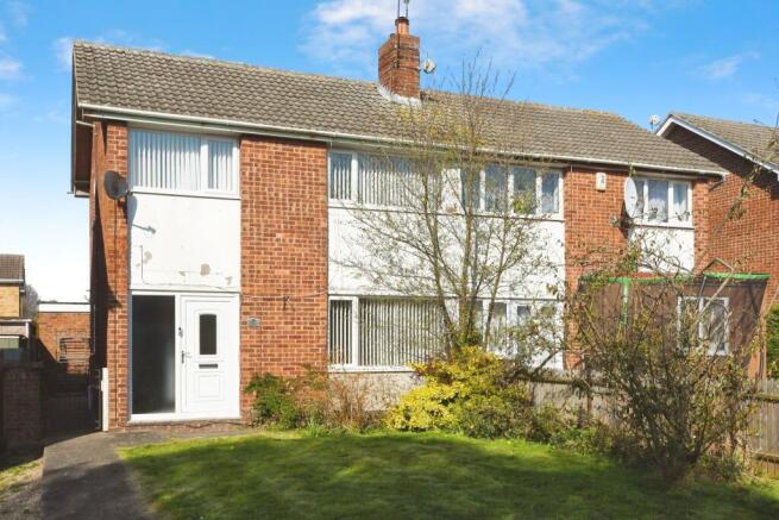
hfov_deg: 53.1
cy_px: 260
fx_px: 779
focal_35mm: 36
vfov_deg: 36.9
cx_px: 390
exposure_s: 1/800
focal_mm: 24
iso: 800
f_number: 14
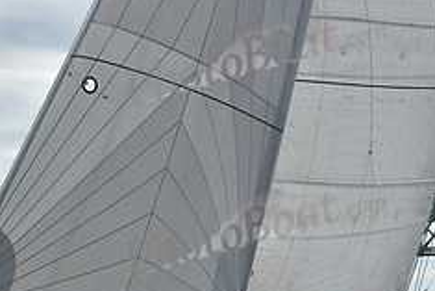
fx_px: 2829
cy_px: 351
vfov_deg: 5.8
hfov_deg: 8.8
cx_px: 31
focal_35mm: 234
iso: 250
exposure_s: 1/800
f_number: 11
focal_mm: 95
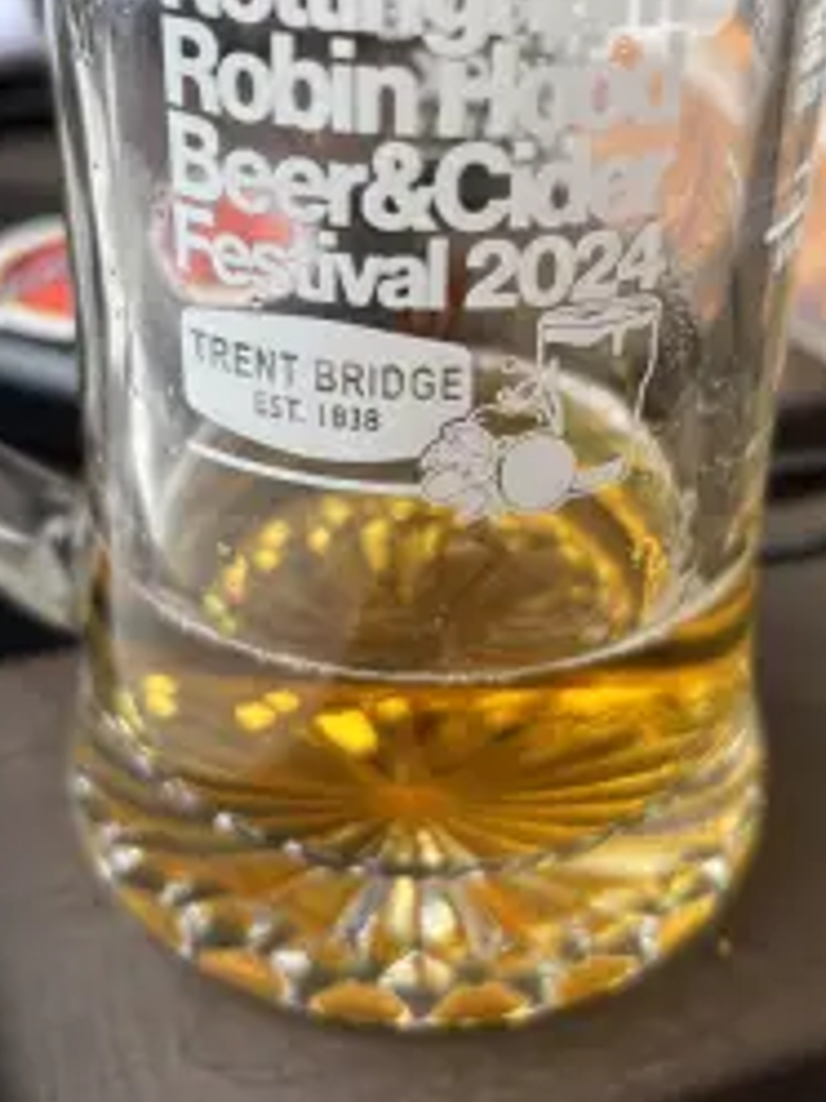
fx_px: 1336
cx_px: 386
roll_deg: -2.0
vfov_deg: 44.3
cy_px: 391
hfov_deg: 34.3
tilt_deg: -28.5
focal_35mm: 42
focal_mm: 5.96
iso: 50
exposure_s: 1/100
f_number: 1.6
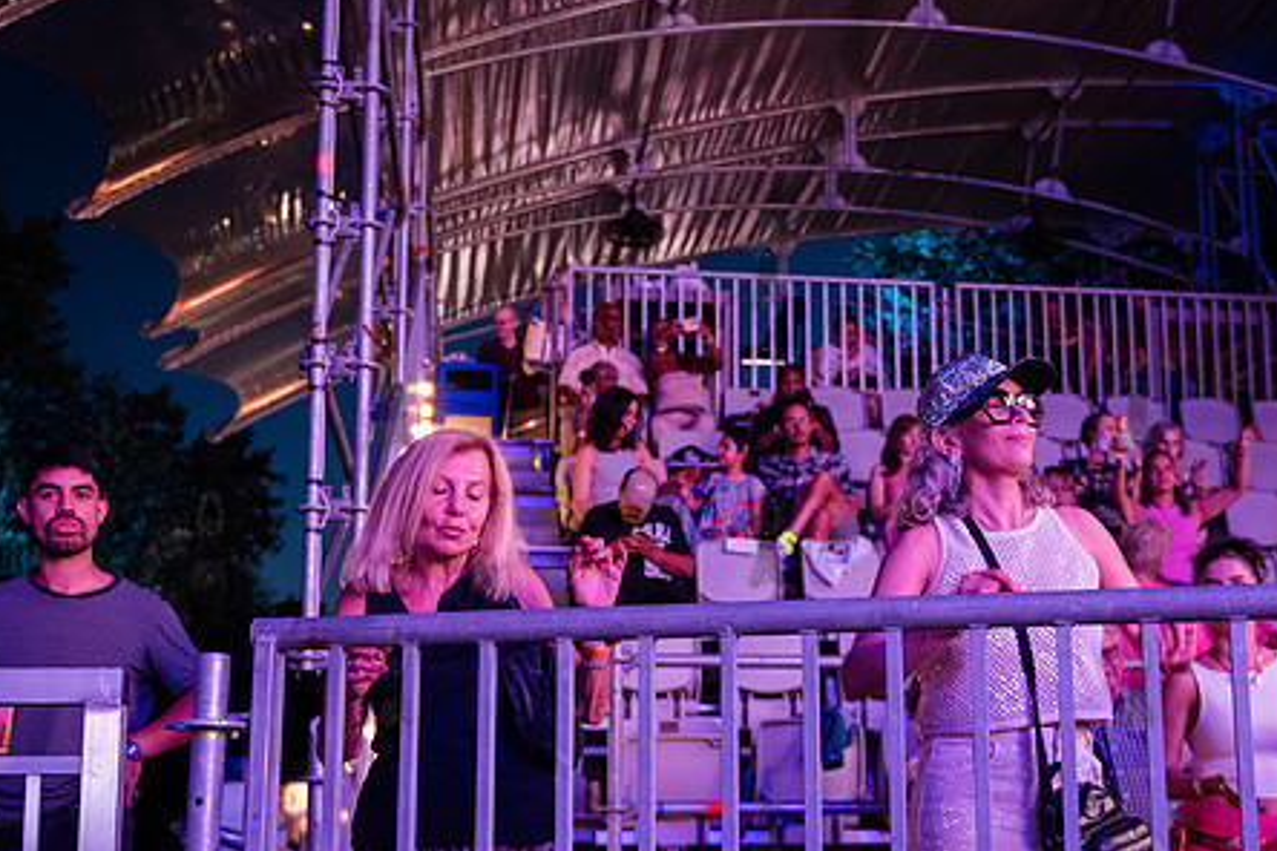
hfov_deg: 38.1
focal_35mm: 52
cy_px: 547
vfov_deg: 25.9
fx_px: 1844
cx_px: 743
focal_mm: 31
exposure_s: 1/125
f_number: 2.8
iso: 4000
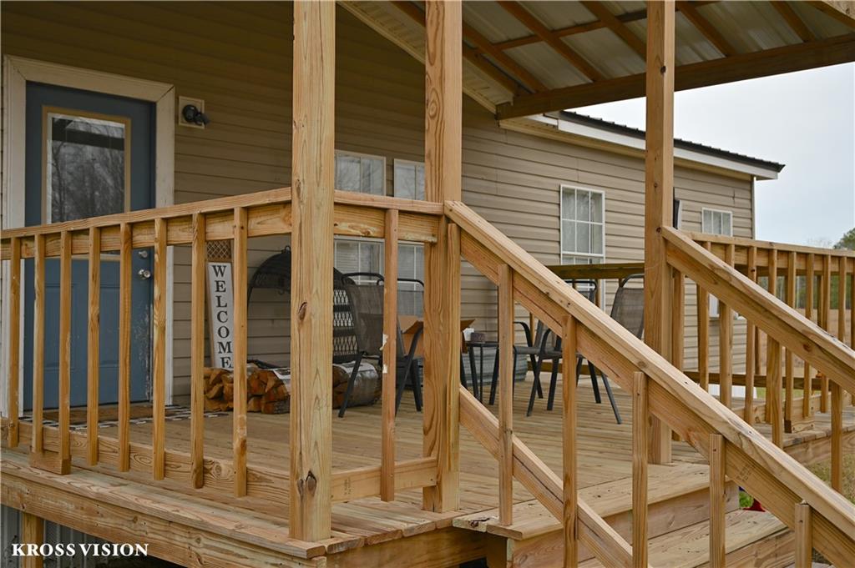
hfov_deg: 48.5
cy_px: 284
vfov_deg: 33.3
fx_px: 949
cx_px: 428
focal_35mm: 40
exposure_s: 1/250
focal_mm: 40
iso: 125
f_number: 8
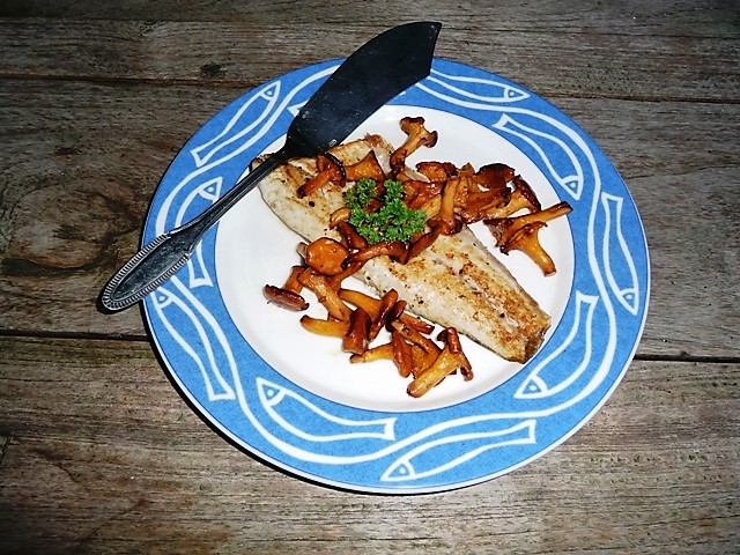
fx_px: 684
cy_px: 278
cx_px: 370
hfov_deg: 56.8
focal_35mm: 32
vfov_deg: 44.2
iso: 100
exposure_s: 1/30
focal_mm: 5.3
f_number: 3.5
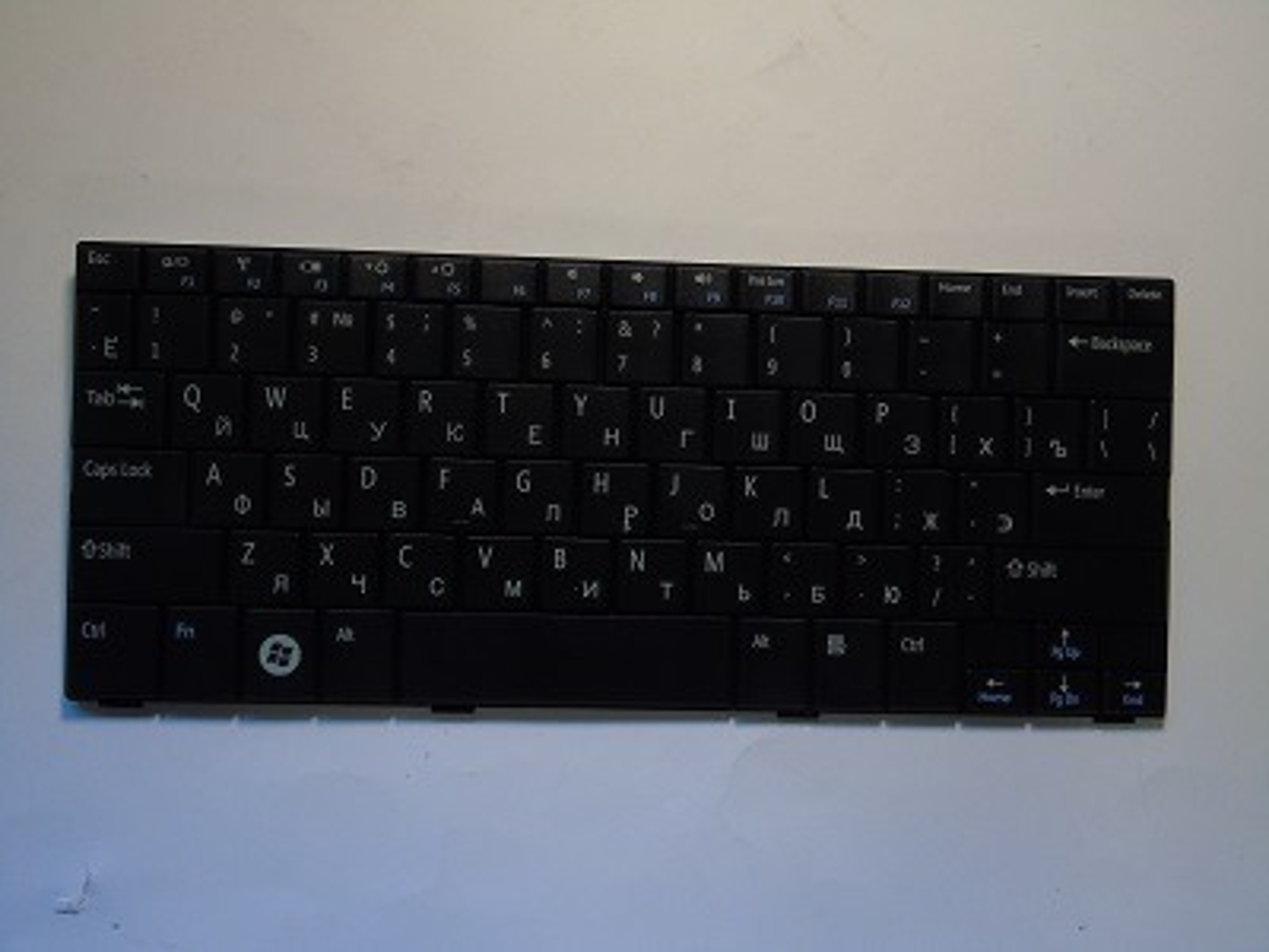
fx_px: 1466
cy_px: 476
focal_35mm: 40
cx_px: 634
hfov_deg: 46.8
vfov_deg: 36.0
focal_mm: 7.1
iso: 200
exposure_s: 1/8
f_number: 4.9
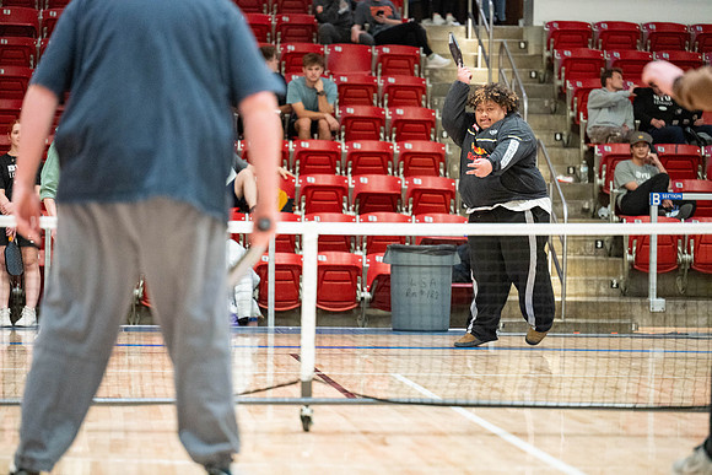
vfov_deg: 9.8
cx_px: 356
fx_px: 2769
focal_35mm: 140
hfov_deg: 14.7
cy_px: 238
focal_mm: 140
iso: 5000
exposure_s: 1/500
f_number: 2.8
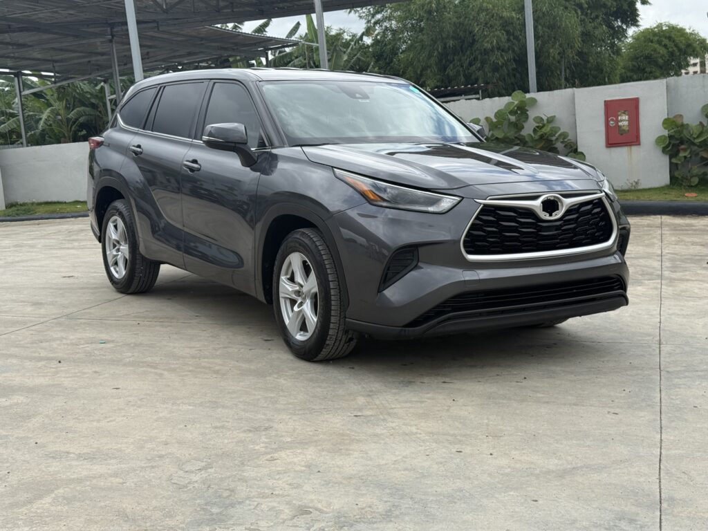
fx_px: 982
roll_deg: +5.9
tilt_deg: -6.3
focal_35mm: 48
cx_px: 354
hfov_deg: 39.7
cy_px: 266
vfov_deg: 30.3
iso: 64
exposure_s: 1/3096
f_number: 1.78
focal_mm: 6.76
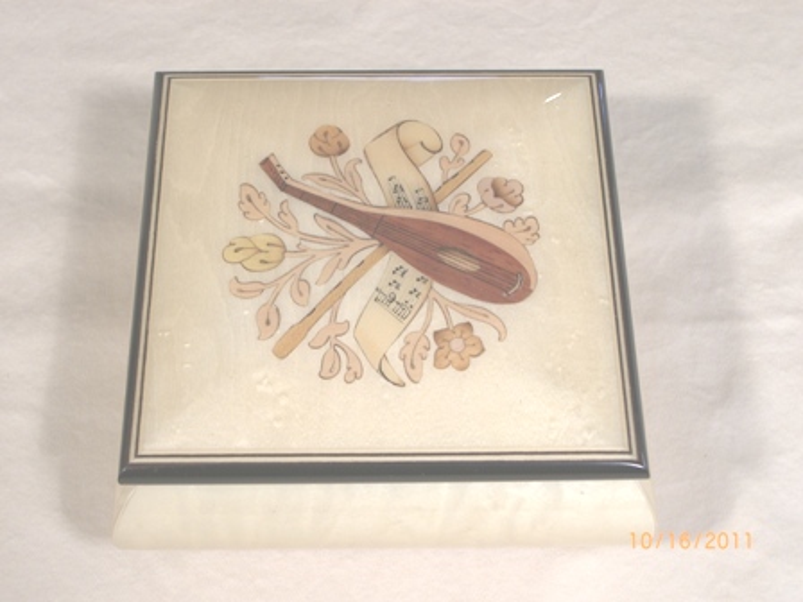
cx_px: 402
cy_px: 301
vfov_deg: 21.6
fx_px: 1577
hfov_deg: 28.6
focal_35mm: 68
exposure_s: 1/100
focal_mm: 14.2
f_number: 4
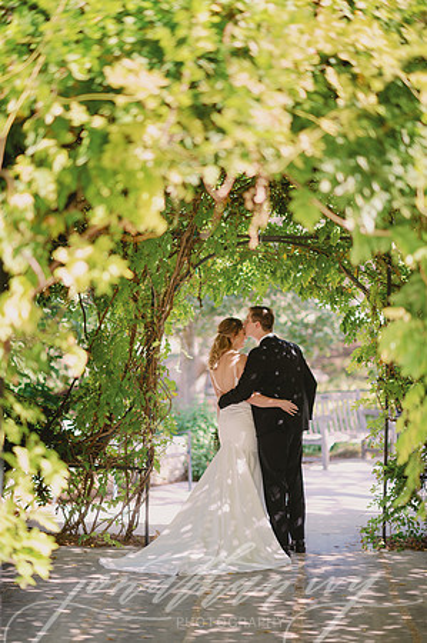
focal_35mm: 85
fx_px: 1516
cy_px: 322
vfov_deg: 23.9
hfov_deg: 16.0
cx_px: 214
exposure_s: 1/1250
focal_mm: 85
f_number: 1.6
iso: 160
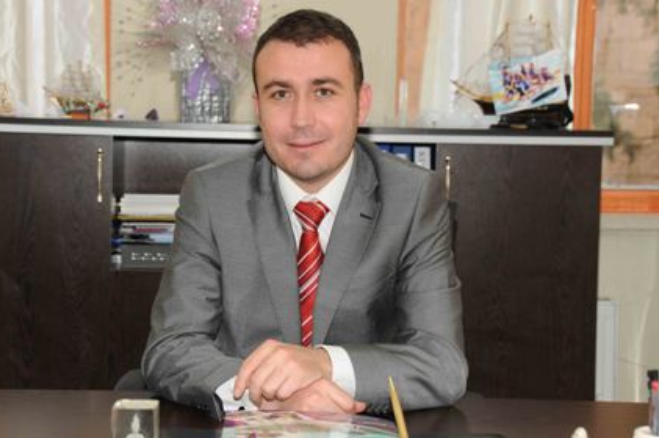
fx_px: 1518
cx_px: 310
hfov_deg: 24.5
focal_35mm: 83
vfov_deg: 16.4
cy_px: 208
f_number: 6.3
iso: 500
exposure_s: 1/60
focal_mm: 52
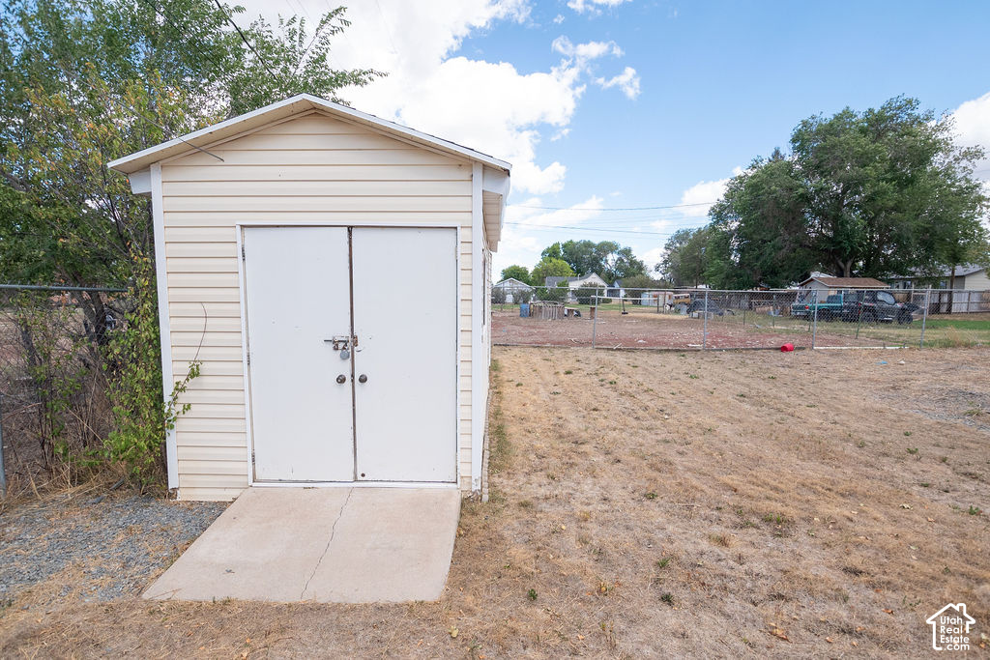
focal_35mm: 17
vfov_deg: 70.5
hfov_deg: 93.3
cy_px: 330
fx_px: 468
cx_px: 495
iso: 500
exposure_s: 1/1000
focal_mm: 11.5
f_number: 5
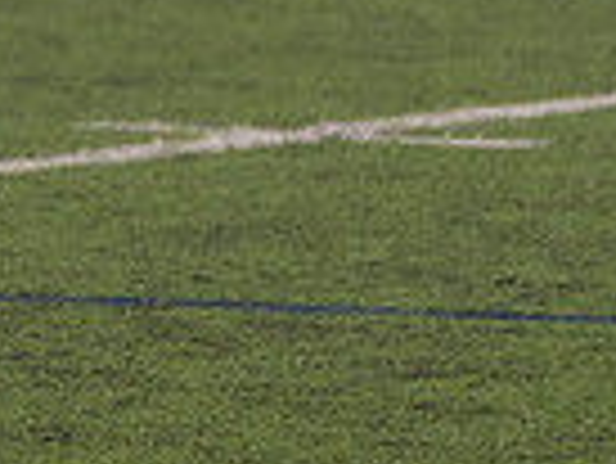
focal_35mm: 1007
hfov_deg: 2.0
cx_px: -762
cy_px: -326
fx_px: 17936
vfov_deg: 1.5
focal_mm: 194
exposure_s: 1/500
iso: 640
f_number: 5.6
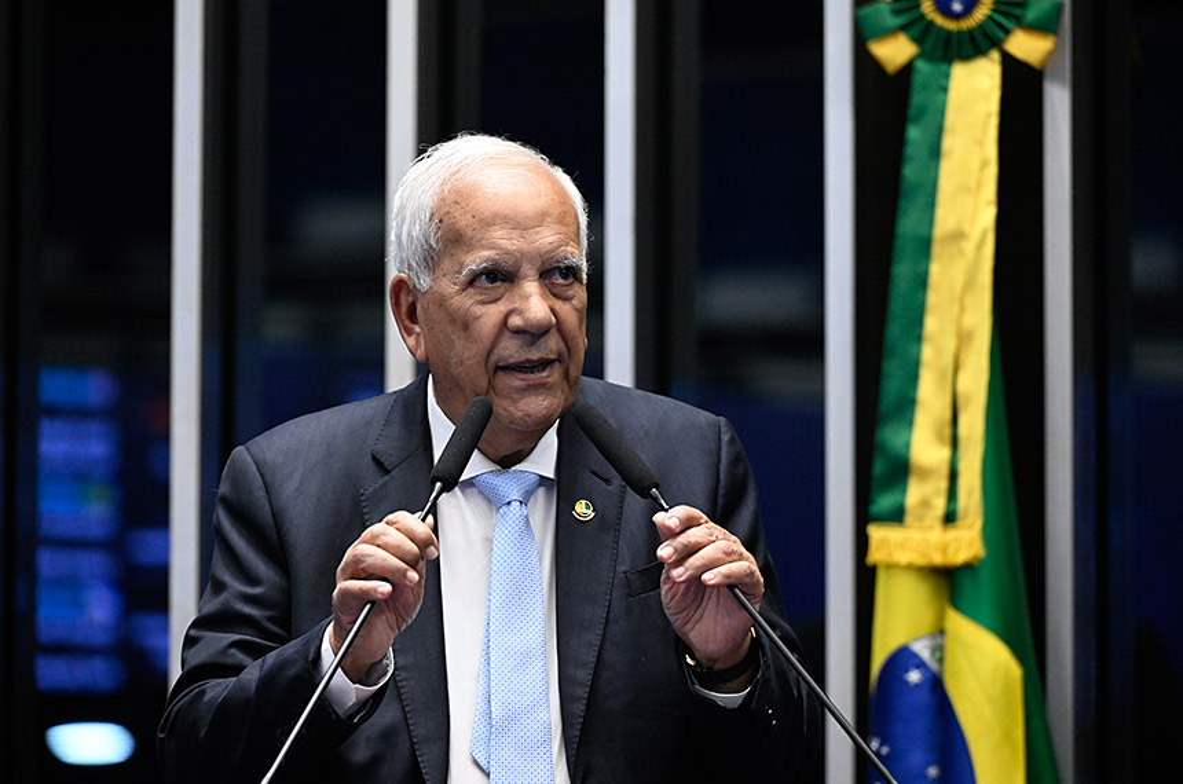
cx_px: 592
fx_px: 6560
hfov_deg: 10.3
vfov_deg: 6.8
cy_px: 392
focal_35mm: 200
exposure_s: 1/160
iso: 6400
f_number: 4
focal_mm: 200
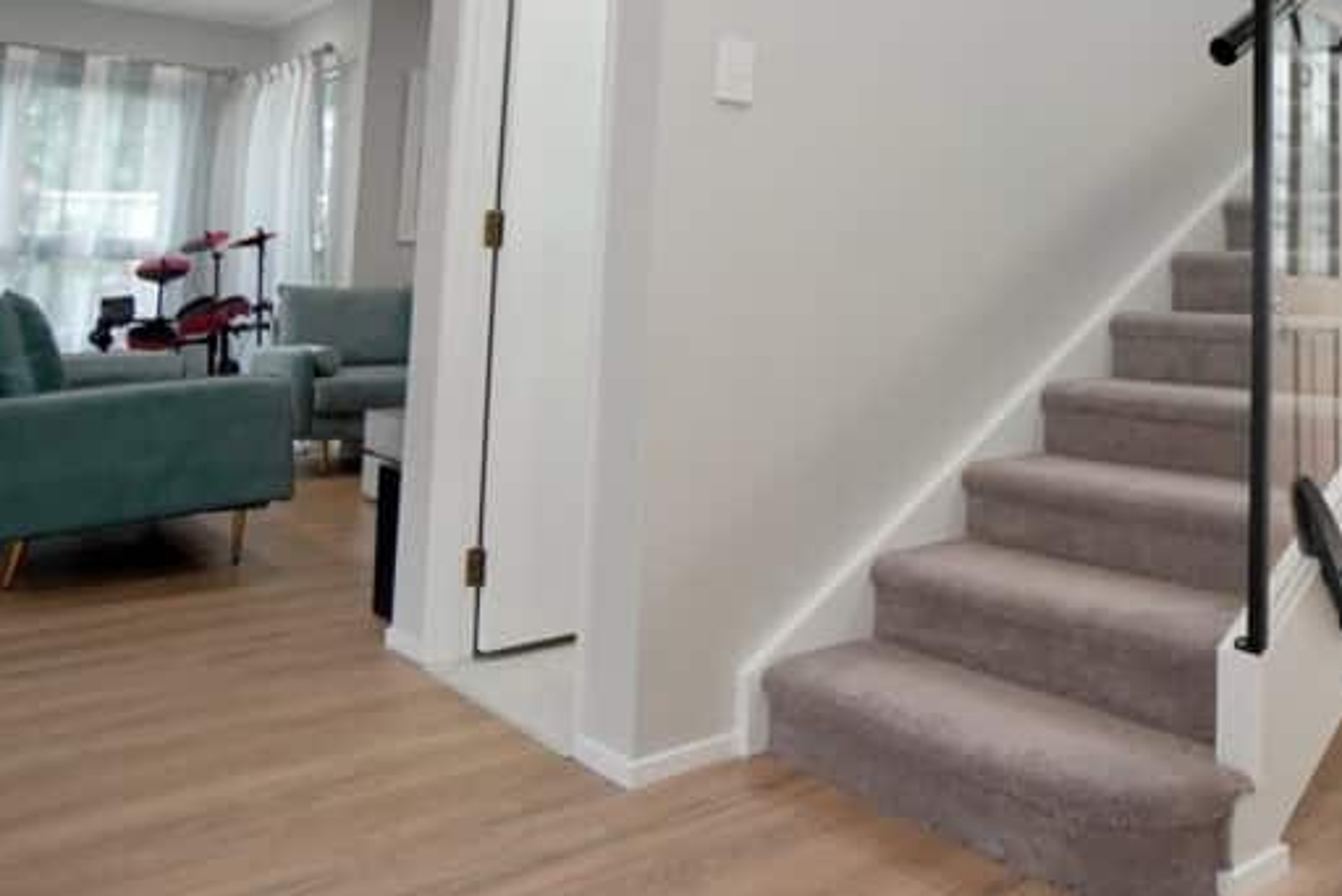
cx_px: 1088
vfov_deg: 42.1
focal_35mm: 30
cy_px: 203
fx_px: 1119
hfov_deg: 57.0
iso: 400
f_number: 4
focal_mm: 10
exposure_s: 1/160
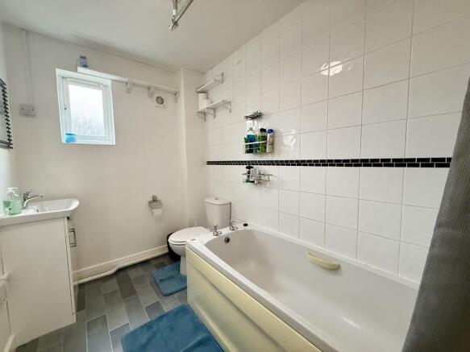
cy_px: 176
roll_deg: +1.0
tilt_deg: -3.7
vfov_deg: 85.7
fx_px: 190
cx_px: 235
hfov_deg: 102.1
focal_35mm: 14
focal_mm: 2.22
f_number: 2.2
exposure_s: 1/100
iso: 250
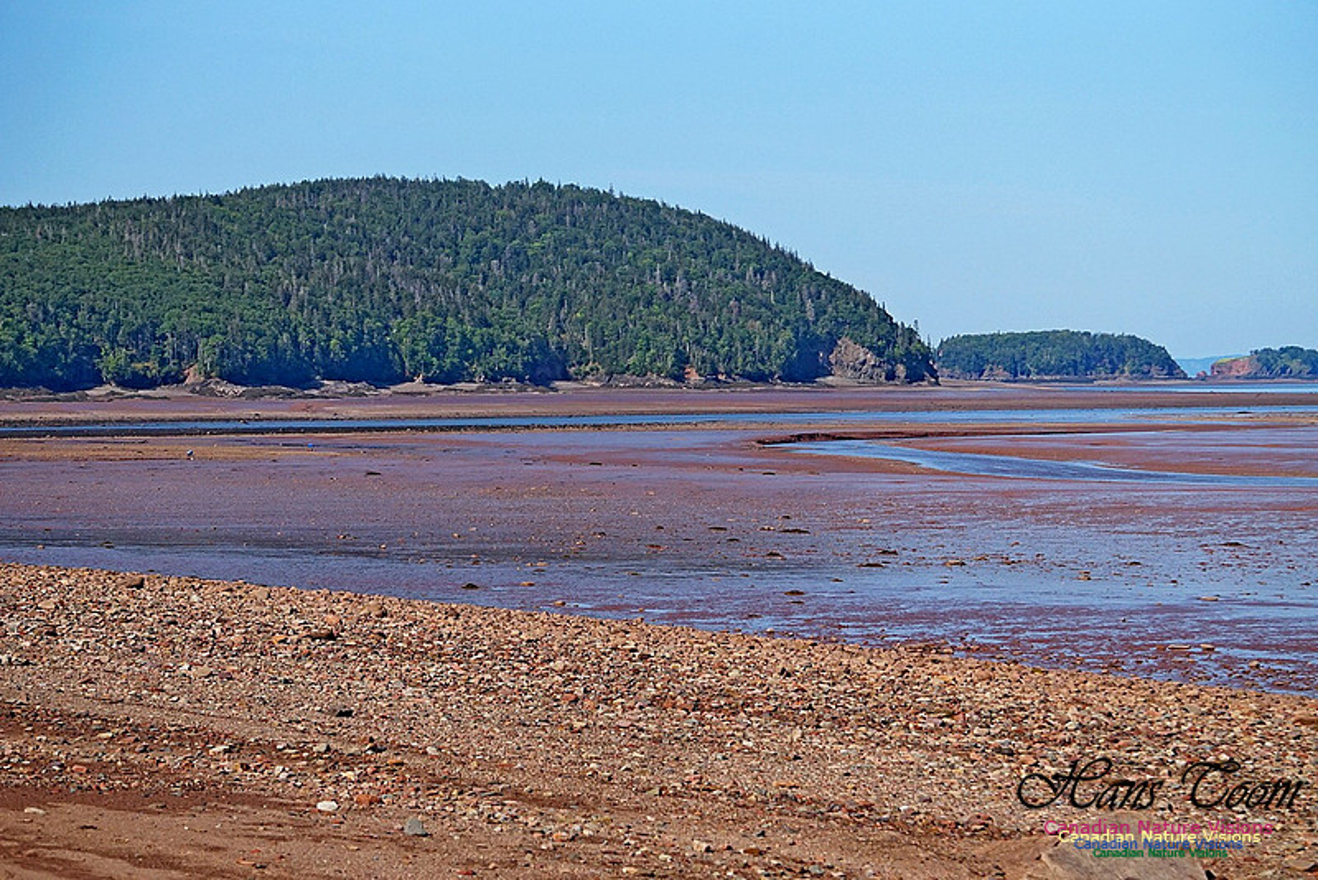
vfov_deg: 16.6
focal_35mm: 82
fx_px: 3021
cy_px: 440
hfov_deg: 24.6
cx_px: 659
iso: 800
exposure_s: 1/4000
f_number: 5.6
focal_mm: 55
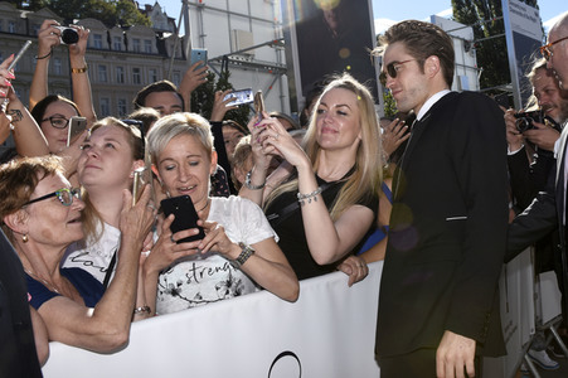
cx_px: 284
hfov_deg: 62.0
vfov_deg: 43.5
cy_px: 189
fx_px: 473
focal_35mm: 30
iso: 320
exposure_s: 1/1600
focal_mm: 20
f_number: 6.3
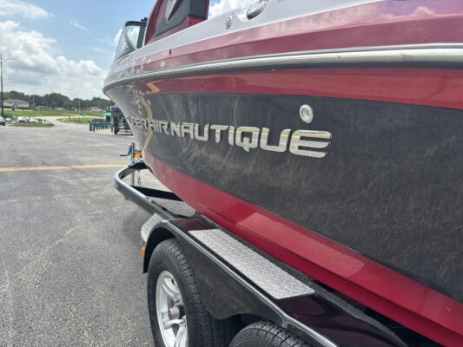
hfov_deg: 67.3
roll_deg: -5.8
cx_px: 232
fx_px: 348
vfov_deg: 53.1
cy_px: 174
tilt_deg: -6.8
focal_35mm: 26
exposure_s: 1/1047
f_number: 1.6
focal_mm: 5.96
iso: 50
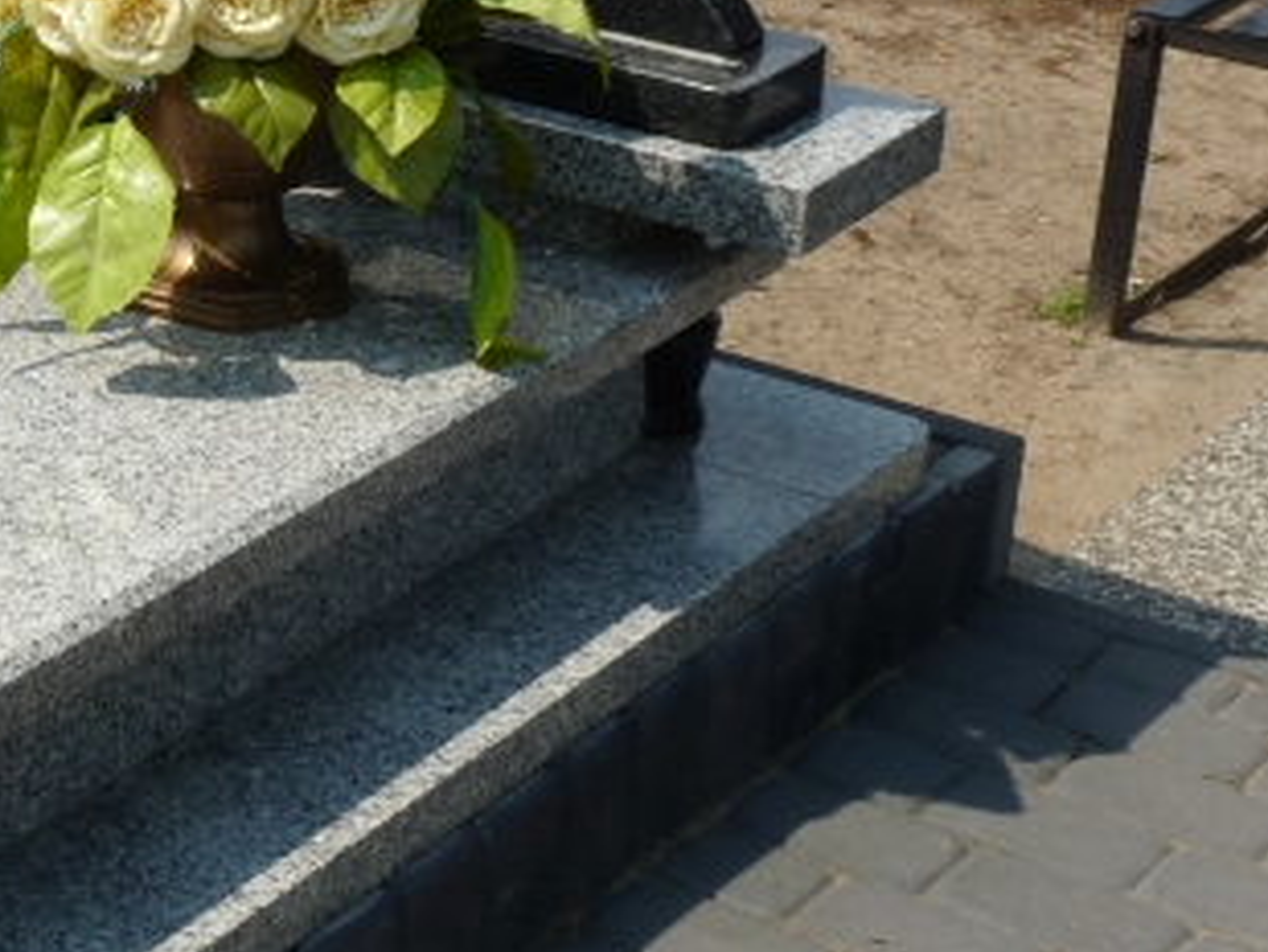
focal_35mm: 101
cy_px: 222
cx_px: -242
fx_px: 3701
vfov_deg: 14.6
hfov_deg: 18.5
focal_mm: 6.9
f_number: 6.3
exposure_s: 1/500
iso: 100
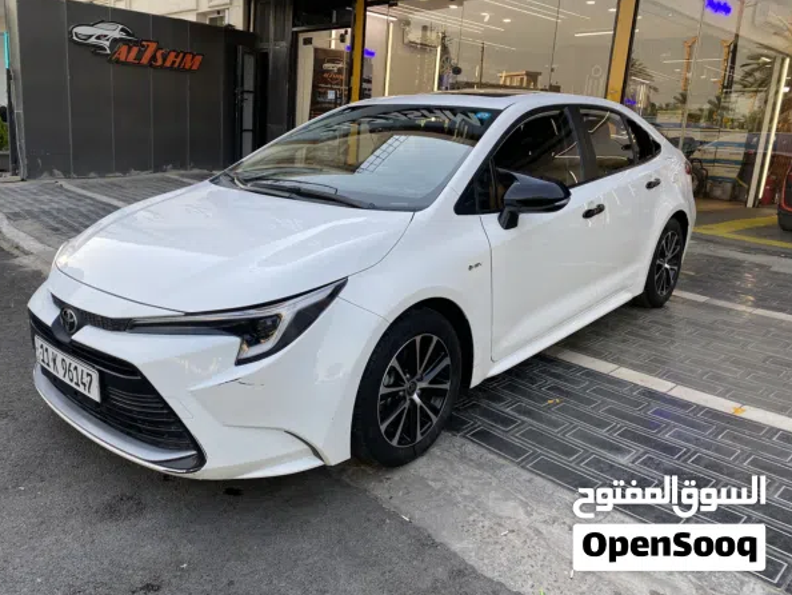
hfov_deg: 63.4
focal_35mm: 28
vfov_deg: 49.8
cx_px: 372
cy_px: 283
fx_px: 641
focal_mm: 4.25
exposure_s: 1/428
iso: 32
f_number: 1.8
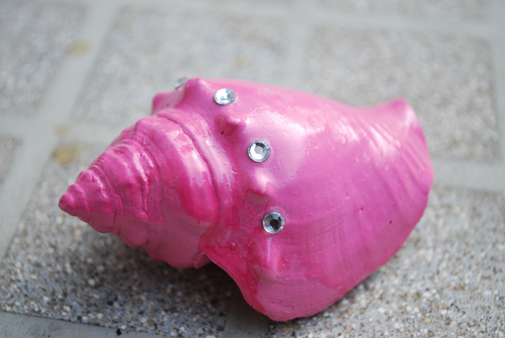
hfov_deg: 33.4
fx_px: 843
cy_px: 169
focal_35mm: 60
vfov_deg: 22.7
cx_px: 252
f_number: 5.3
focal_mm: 40
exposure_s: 1/60
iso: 200
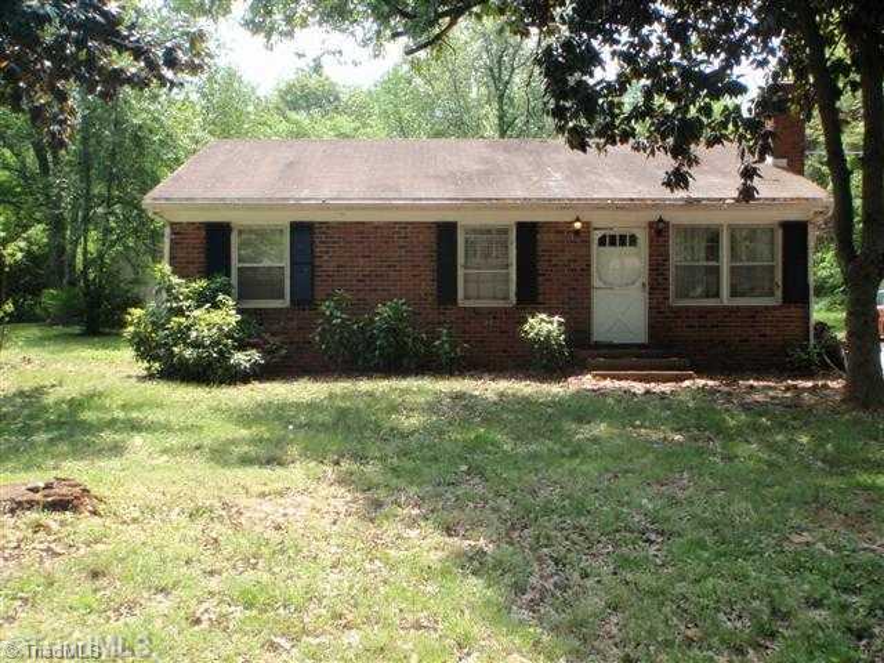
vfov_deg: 39.7
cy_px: 332
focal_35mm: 36
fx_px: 919
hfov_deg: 51.4
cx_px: 442
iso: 64
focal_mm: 6.53
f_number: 4.1
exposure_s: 1/125
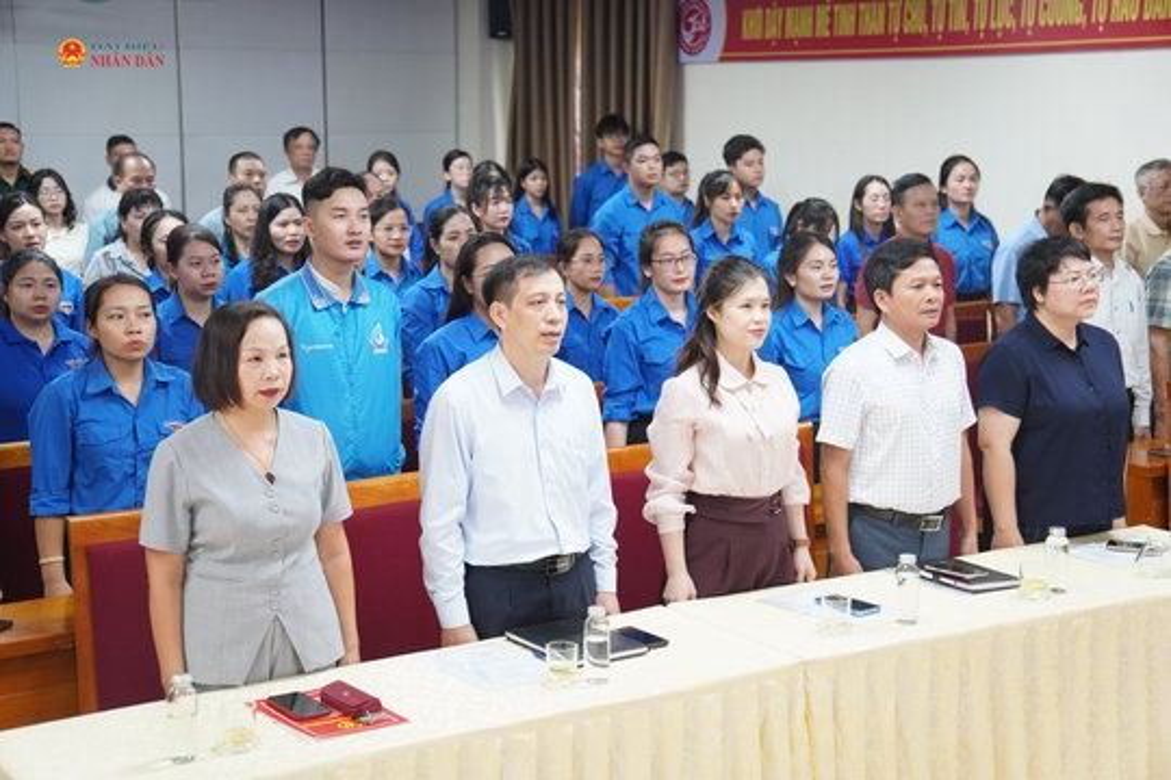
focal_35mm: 63
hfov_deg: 31.9
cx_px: 586
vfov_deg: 21.6
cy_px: 390
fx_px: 2049
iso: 800
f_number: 2.8
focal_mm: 42
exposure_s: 1/200
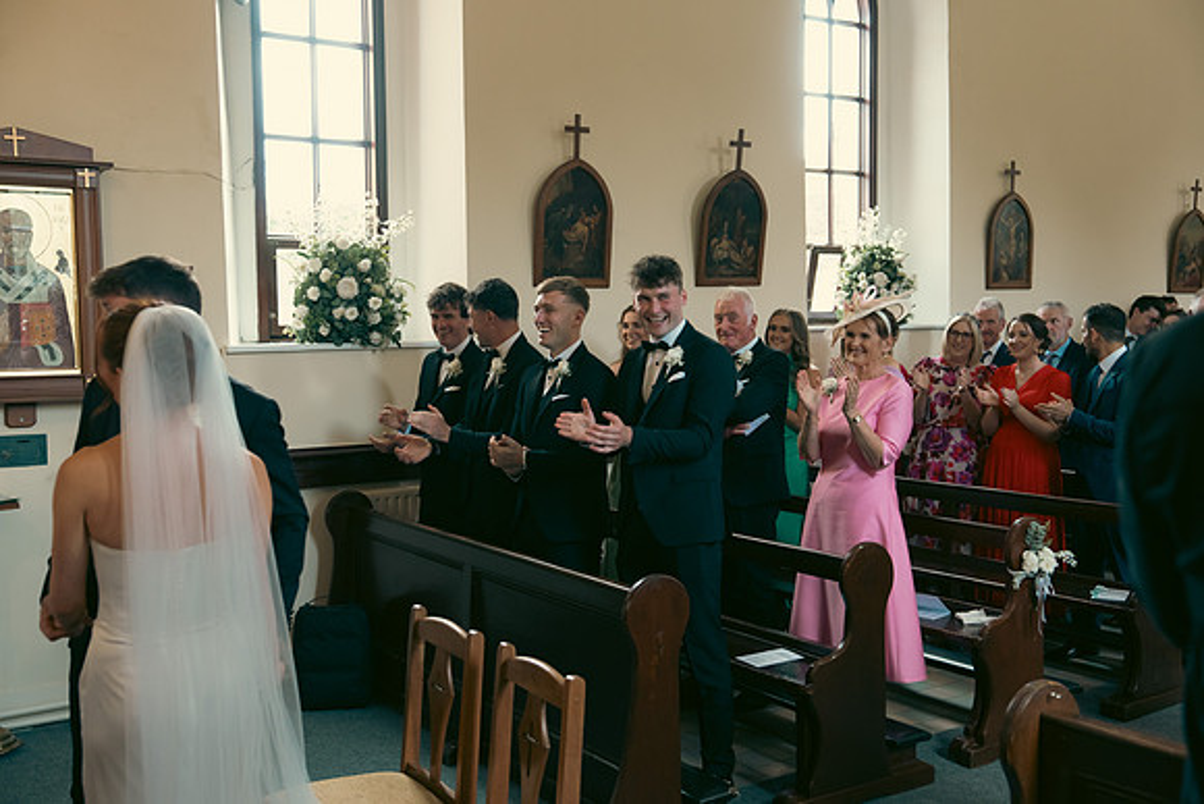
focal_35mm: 36
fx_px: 1204
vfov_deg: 36.9
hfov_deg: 53.1
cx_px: 602
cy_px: 402
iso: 1600
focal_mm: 36
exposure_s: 1/200
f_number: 3.5
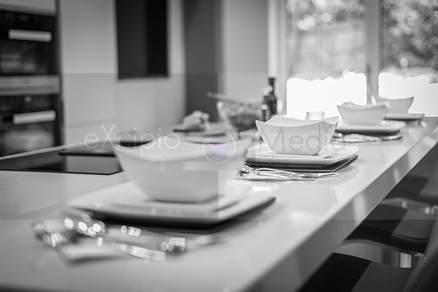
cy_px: 146
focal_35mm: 52
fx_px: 639
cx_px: 219
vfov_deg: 25.8
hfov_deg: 37.9
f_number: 2
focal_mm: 50
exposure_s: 1/125
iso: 250
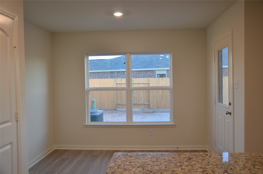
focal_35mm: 33
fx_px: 241
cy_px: 87
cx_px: 132
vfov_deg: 39.8
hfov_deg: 57.3
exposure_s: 1/60
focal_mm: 22
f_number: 4
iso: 450
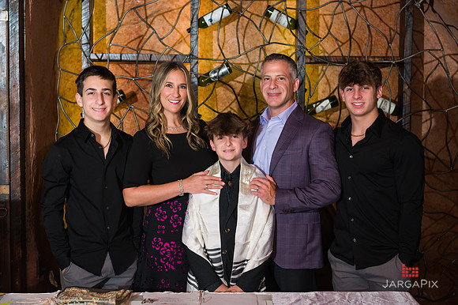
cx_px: 229
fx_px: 807
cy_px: 145
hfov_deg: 31.7
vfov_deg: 21.4
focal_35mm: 64
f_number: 5
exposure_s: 1/200
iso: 1000
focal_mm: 60
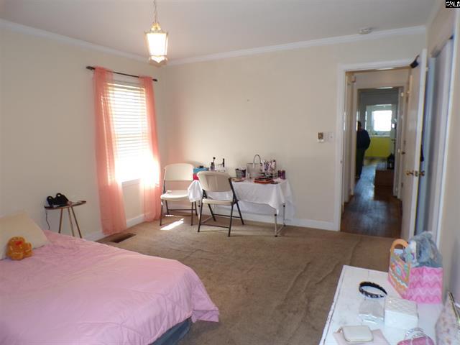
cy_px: 172
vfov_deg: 56.8
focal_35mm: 24
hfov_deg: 71.6
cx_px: 230
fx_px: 319
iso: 200
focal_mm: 4.3
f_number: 3
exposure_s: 1/25
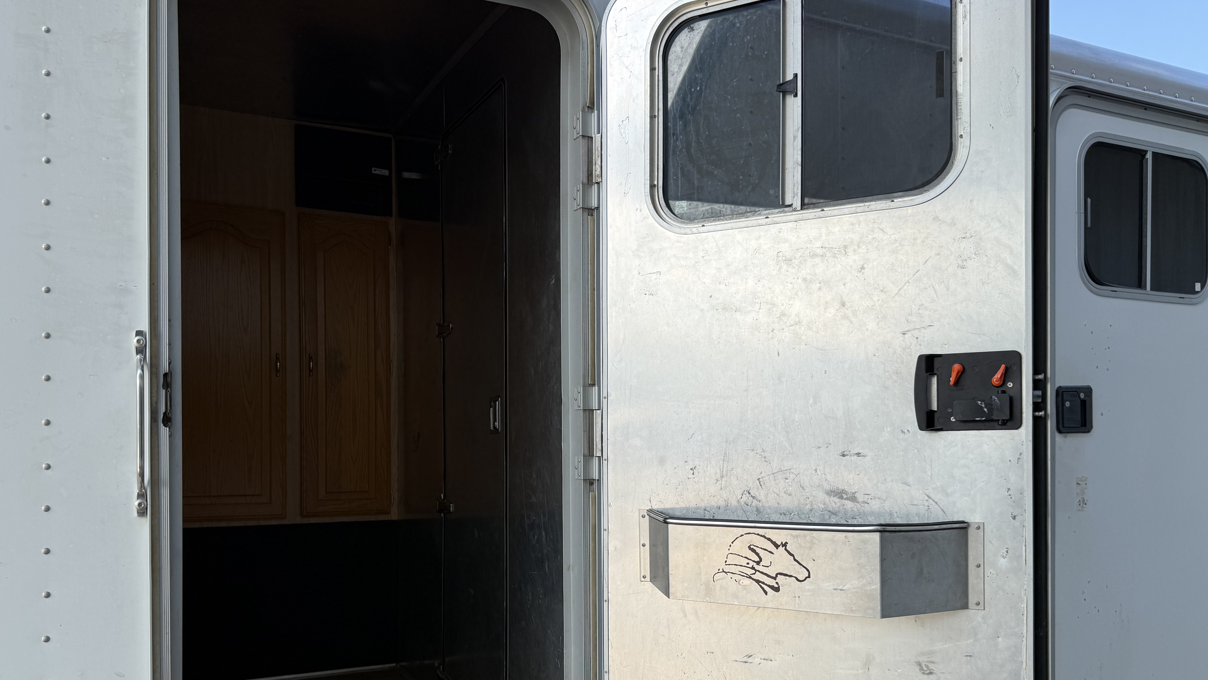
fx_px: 929
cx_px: 568
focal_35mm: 29
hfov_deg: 66.0
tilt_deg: -0.8
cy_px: 438
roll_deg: -1.0
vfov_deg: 39.8
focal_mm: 6.76
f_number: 1.78
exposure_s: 1/1585
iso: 80
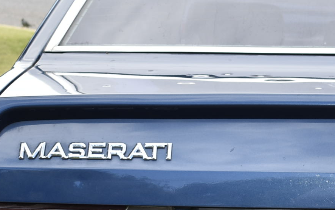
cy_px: 209
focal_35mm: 155
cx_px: 343
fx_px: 1415
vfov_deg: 8.4
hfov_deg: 13.3
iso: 160
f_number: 5
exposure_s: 1/200
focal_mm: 30
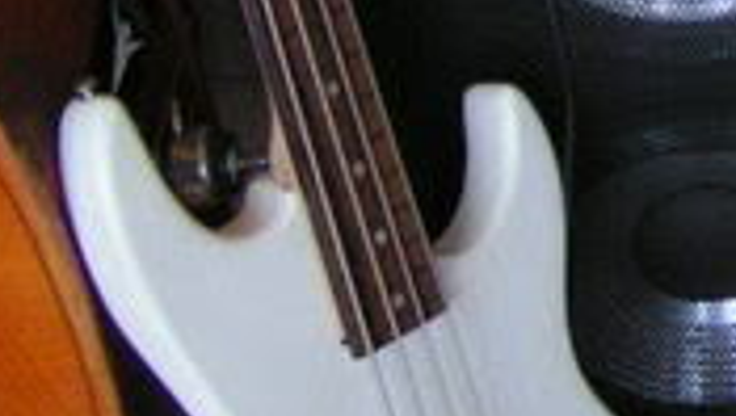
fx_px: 3694
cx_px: 1115
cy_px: -328
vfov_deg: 6.3
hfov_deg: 10.9
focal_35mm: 189
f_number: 2.8
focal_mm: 5.8
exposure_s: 1/30
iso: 200
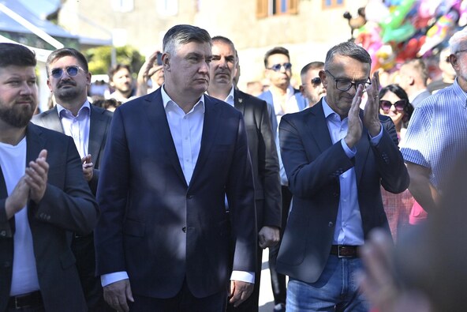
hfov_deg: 39.6
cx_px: 234
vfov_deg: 27.0
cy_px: 156
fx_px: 649
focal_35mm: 50
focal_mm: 50
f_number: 2
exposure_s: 1/2000
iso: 125
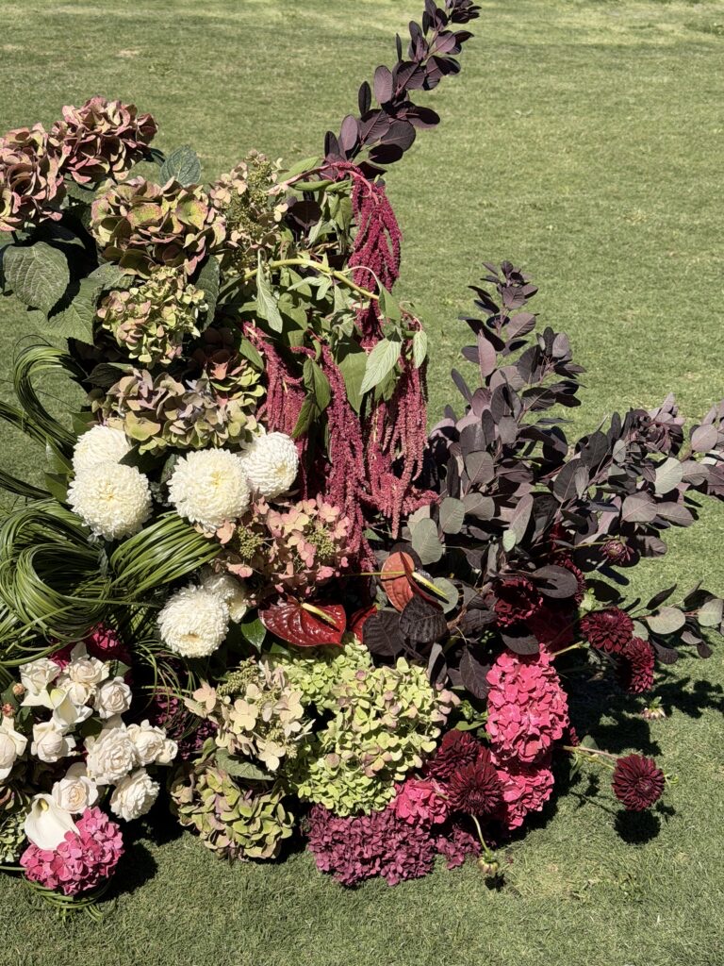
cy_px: 483
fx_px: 1339
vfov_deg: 39.7
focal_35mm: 48
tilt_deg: -18.1
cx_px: 362
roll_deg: -1.1
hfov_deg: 30.3
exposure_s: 1/4329
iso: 64
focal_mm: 6.76
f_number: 1.78
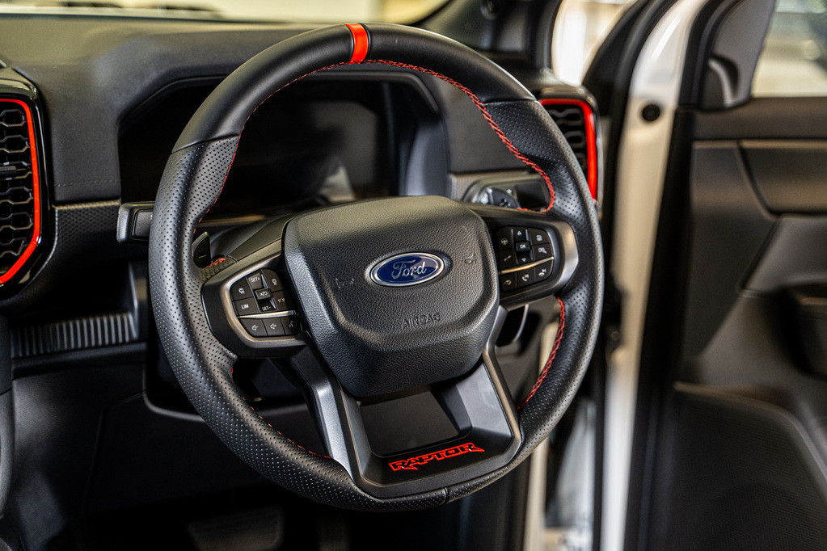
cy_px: 276
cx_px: 414
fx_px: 1263
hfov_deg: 36.2
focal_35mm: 55
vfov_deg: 24.6
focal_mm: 55
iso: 1600
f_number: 2.8
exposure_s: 1/125
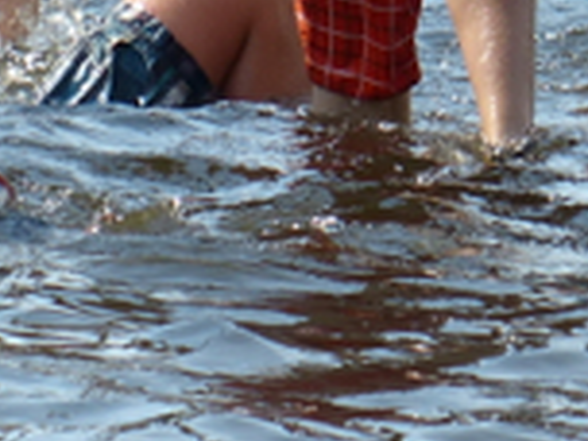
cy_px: -468
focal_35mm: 1600
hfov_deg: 1.2
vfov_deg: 0.9
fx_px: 27178
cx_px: 271
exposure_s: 1/800
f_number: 4
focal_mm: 68.1
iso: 100
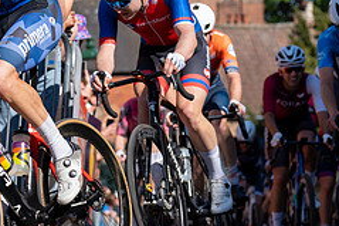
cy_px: 26
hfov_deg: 11.9
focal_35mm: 170
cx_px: -50
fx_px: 1600
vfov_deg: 8.0
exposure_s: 1/1000
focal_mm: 70
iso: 100
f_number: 3.5
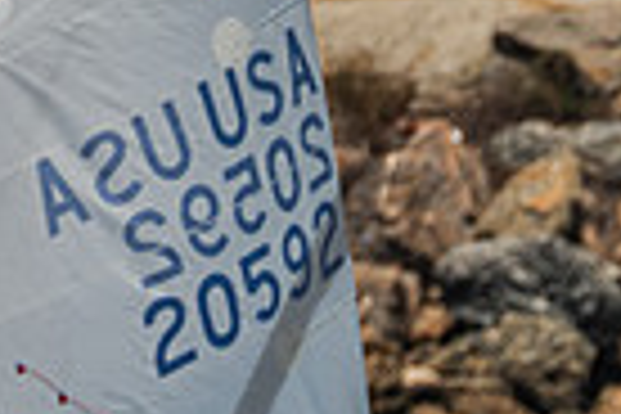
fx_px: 26425
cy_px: 799
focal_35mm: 1532
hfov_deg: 1.3
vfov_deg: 0.9
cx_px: 1030
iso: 320
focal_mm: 360
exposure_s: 1/1600
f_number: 8
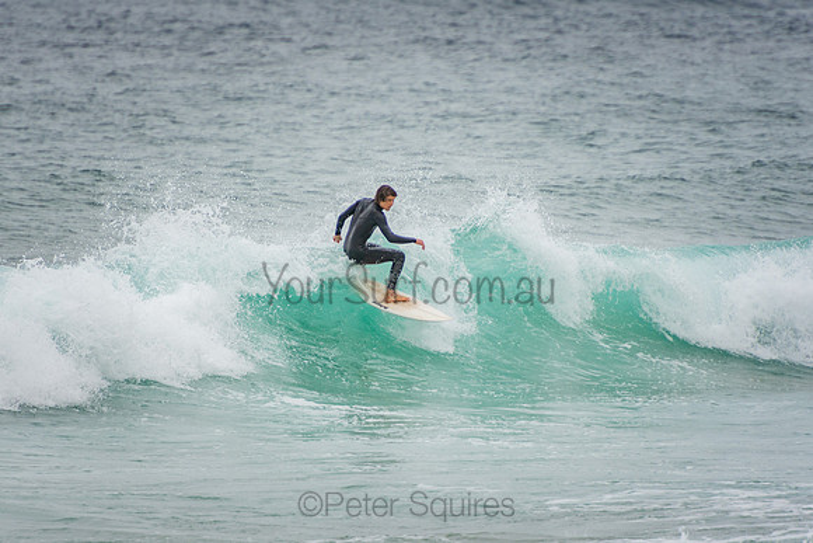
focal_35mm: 610
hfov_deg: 3.4
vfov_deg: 2.3
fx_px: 13777
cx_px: 414
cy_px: 267
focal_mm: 390
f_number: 5.6
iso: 280
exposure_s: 1/1600
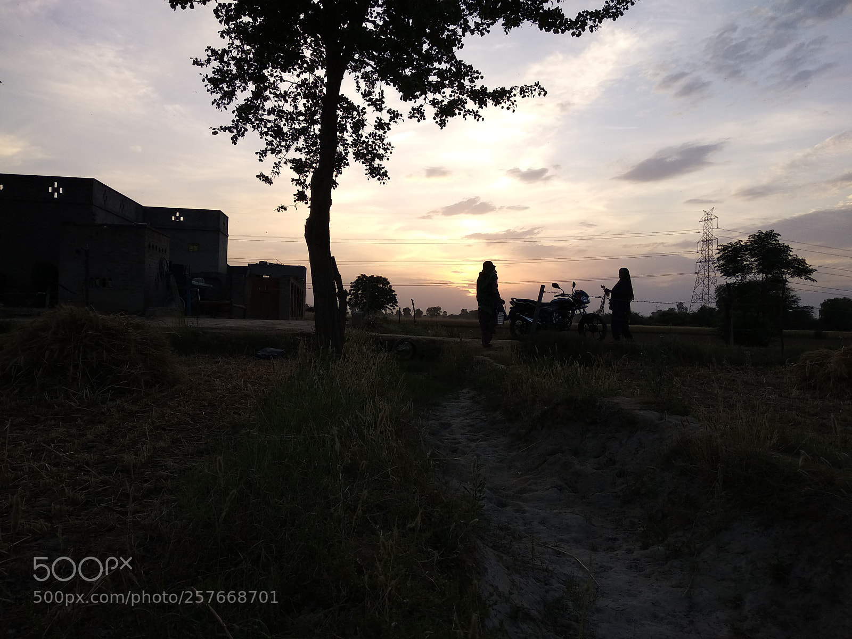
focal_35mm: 26
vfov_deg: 53.1
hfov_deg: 67.3
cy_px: 320
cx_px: 426
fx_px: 640
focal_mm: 3.81
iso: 100
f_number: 2.2
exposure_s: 1/226
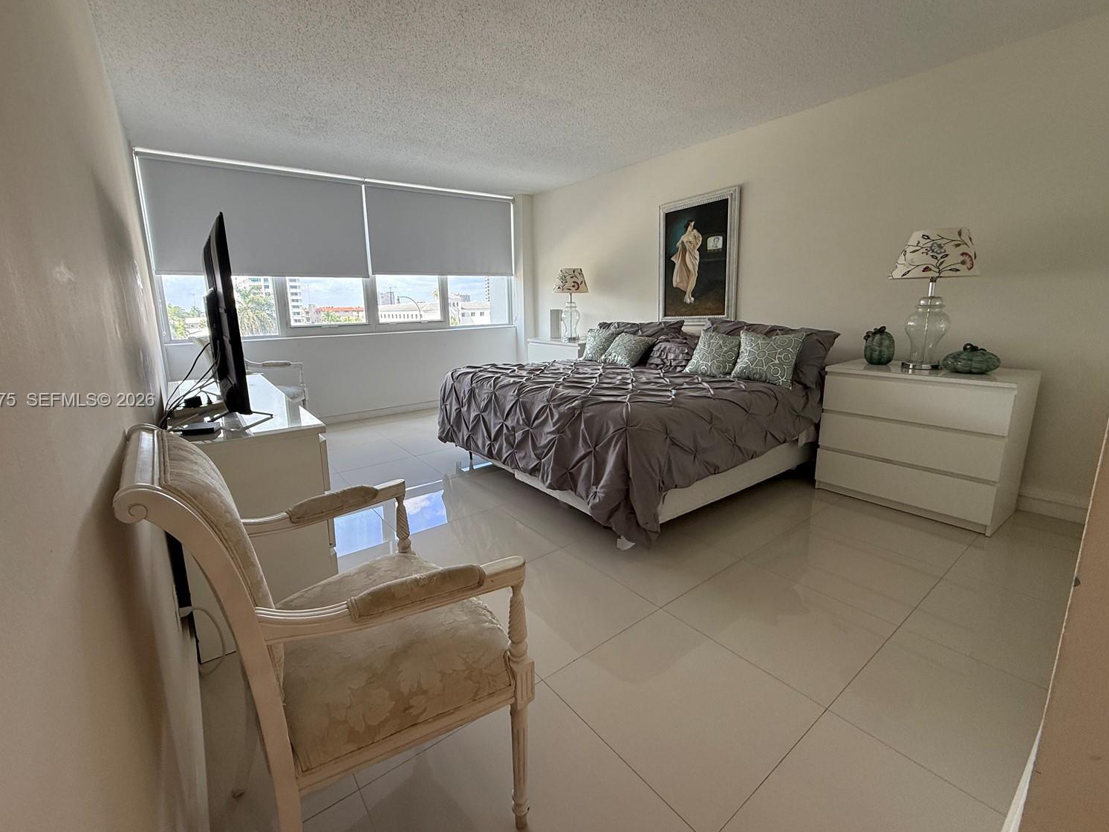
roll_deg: +1.6
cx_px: 518
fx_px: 481
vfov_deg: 81.7
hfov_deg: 98.0
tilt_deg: -11.6
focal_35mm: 15
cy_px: 401
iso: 80
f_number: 2.2
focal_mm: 2.22
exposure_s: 1/99
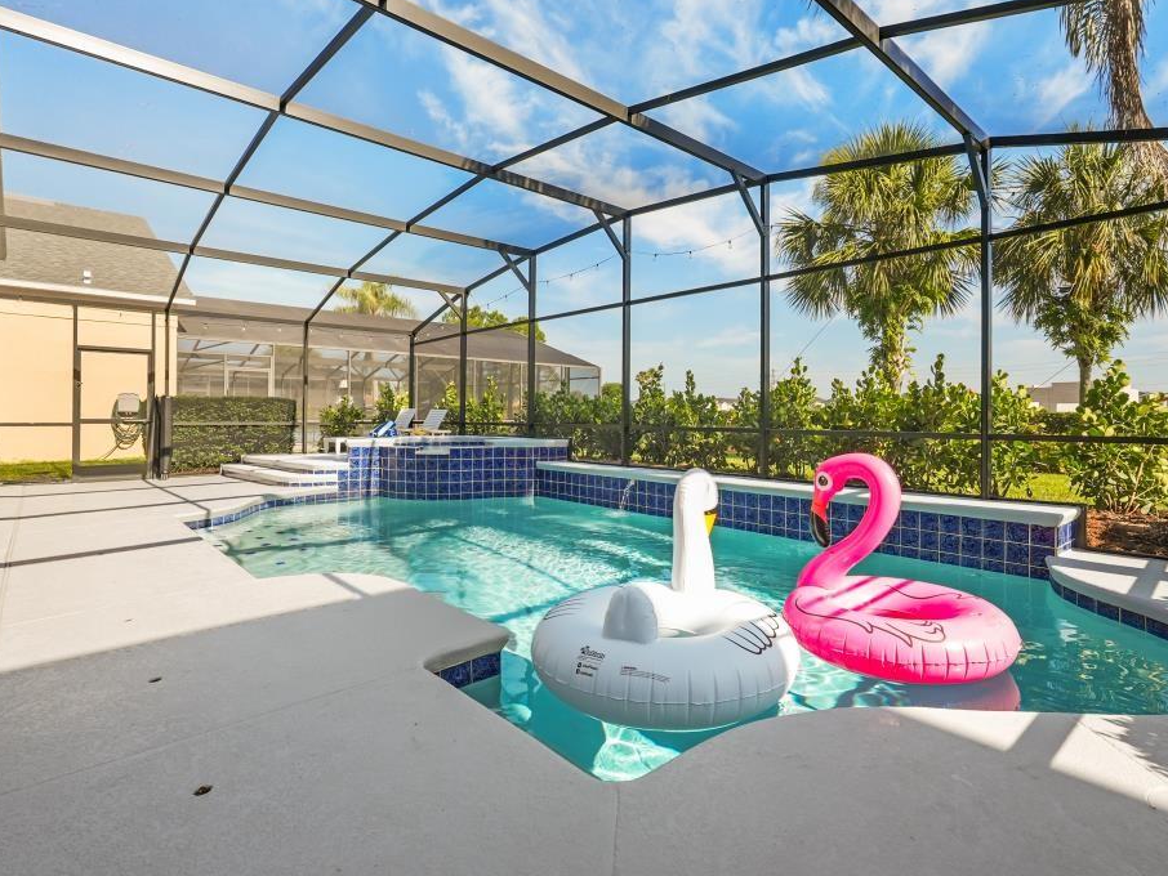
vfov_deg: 71.6
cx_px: 614
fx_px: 608
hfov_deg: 87.7
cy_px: 425
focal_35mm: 18
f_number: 7.1
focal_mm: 16
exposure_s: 1/640
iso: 800
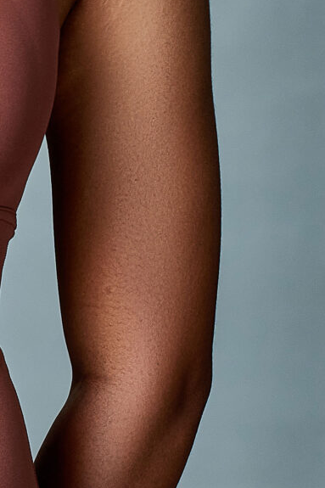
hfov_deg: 4.1
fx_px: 4525
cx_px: -274
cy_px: -13
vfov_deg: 6.2
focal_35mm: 334
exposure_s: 1/100
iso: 200
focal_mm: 50
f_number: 3.2
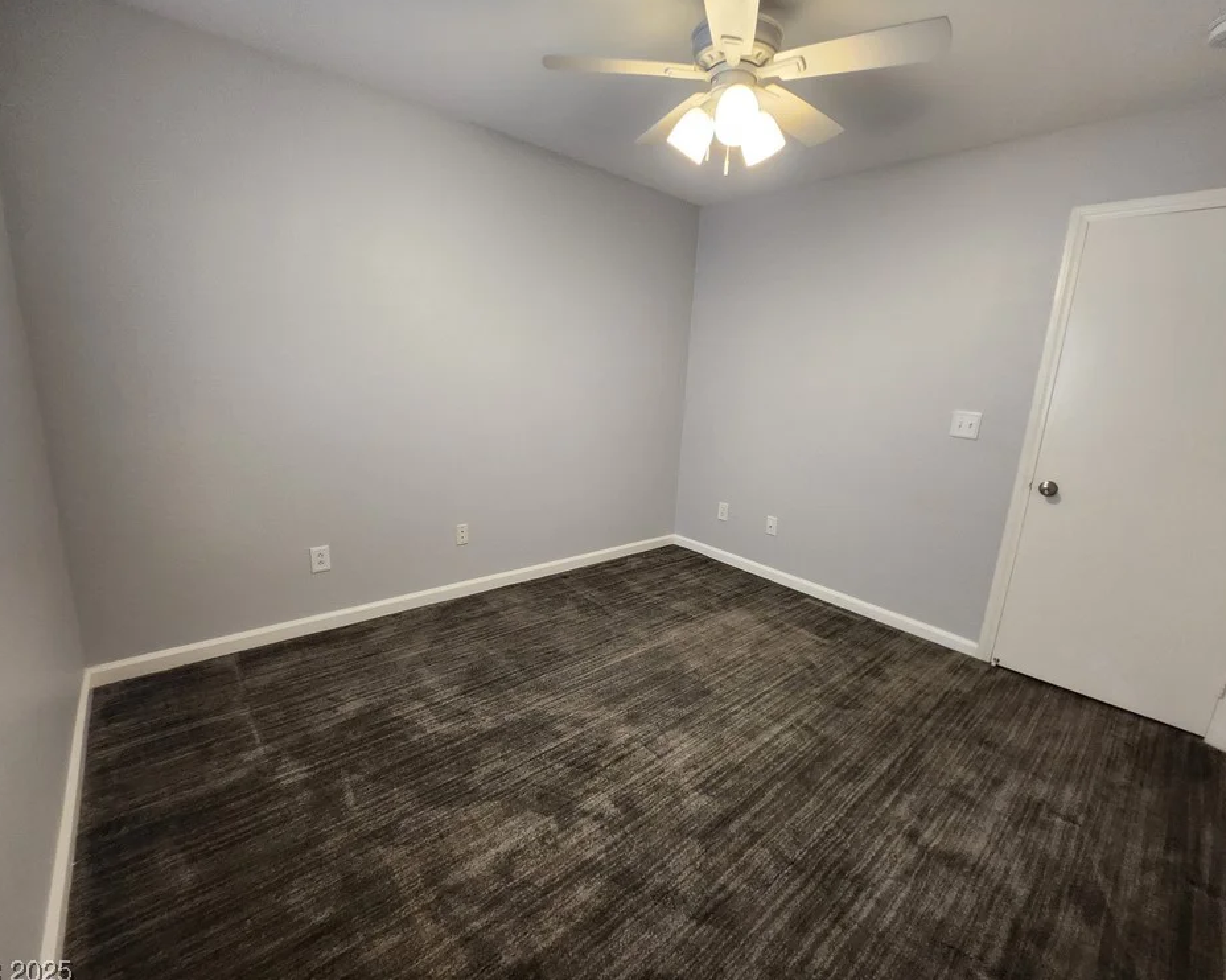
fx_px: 508
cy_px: 494
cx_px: 616
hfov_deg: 100.7
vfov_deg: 88.0
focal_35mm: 14
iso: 320
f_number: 2.2
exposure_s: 1/60
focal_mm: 1.7
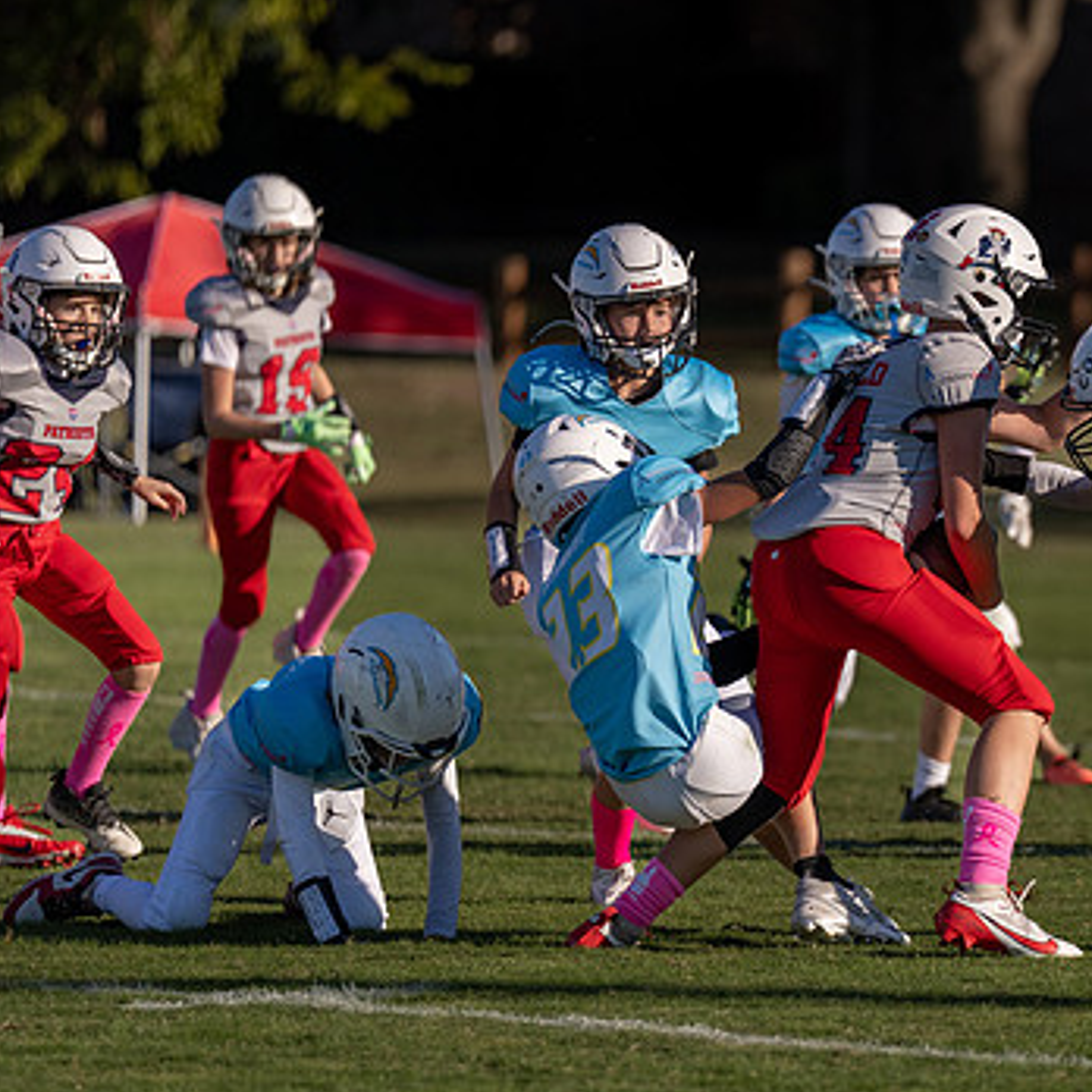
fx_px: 13134
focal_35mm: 368
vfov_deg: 4.8
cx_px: 1071
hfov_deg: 4.8
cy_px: 613
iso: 160
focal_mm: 200
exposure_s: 1/4000
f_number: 2.8
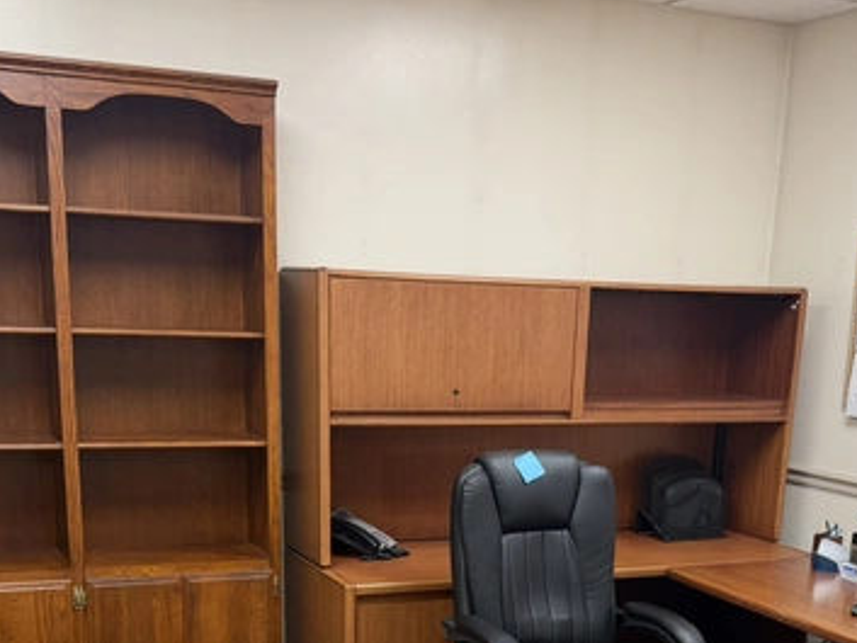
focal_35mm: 51
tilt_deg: -16.4
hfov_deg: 37.4
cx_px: 481
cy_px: 664
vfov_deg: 26.8
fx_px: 1263
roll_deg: -1.6
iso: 160
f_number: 1.78
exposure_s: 1/60
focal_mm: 6.76
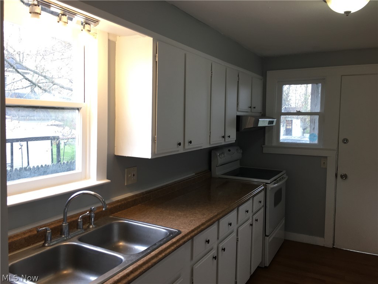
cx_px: 189
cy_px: 142
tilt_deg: -2.6
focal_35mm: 29
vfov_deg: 48.2
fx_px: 317
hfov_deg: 61.7
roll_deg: -1.2
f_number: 2.2
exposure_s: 1/60
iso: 32
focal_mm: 4.15
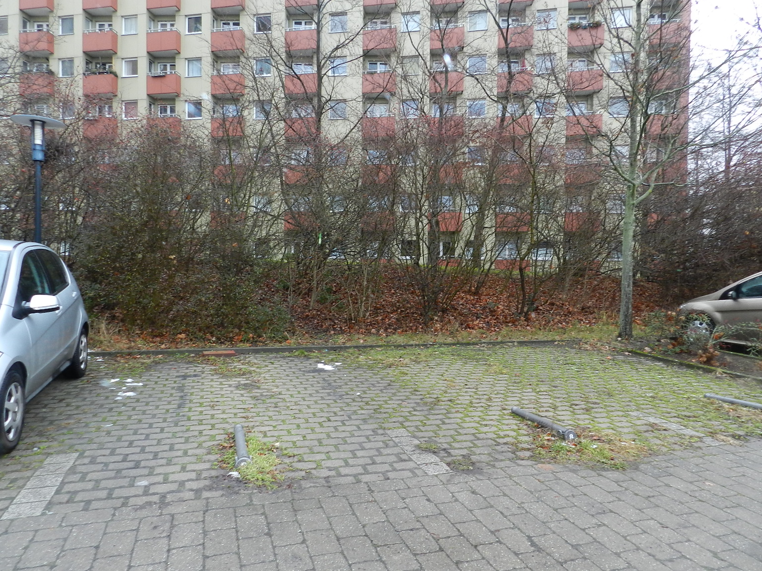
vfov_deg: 56.8
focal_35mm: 24
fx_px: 528
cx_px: 381
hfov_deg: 71.6
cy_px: 280
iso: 250
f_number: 3.4
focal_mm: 4
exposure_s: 1/30
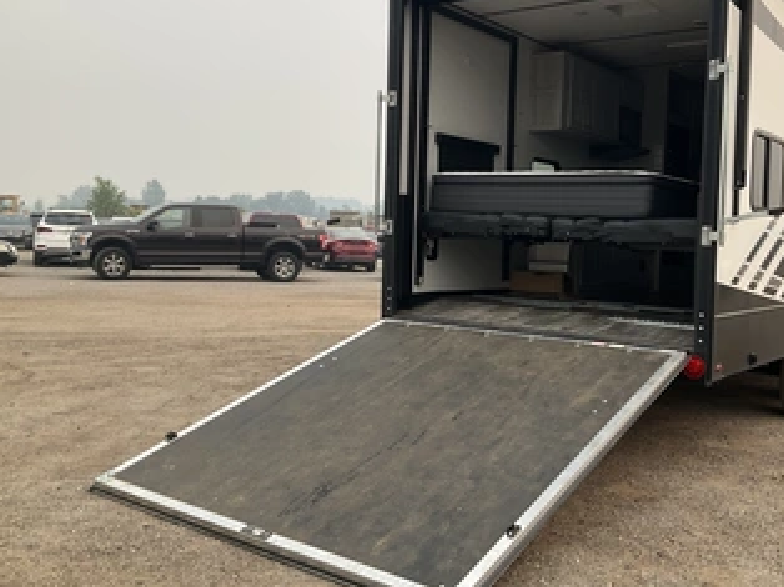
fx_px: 837
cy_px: 265
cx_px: 459
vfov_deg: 38.6
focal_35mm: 37
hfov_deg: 49.9
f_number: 1.8
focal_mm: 3
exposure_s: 1/599
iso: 25
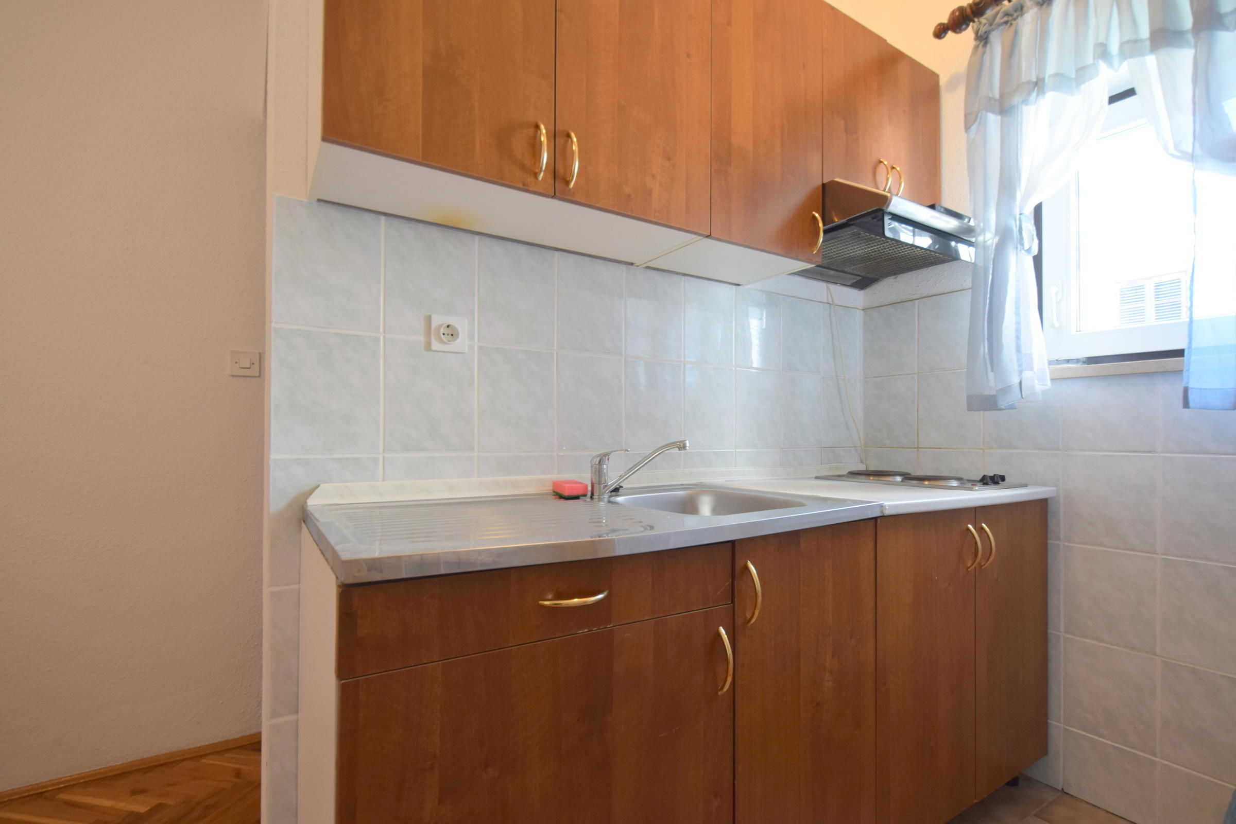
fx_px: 515
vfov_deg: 77.3
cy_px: 412
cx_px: 618
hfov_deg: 100.4
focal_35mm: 15
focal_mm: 10
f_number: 4
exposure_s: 1/60
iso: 450
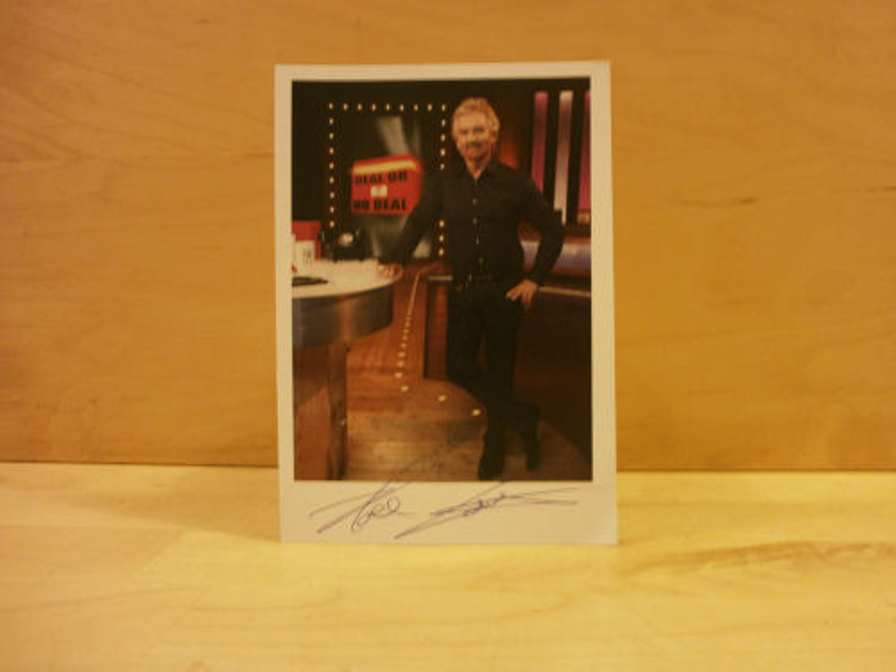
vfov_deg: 51.4
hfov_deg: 65.3
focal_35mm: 27
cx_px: 448
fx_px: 699
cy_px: 336
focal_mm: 4.8
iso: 100
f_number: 2.9
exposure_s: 1/4
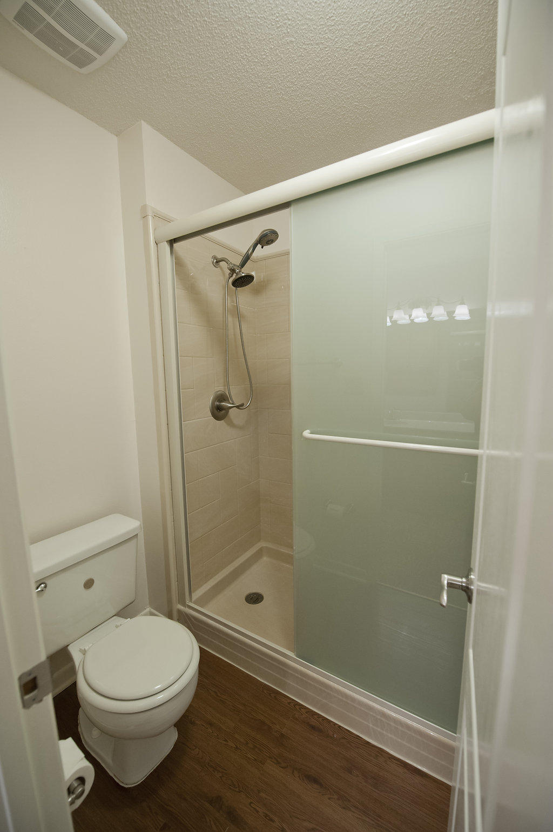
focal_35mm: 14
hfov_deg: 81.1
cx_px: 276
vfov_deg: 104.3
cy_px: 416
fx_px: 323
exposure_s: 1/160
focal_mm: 14
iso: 1250
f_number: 4
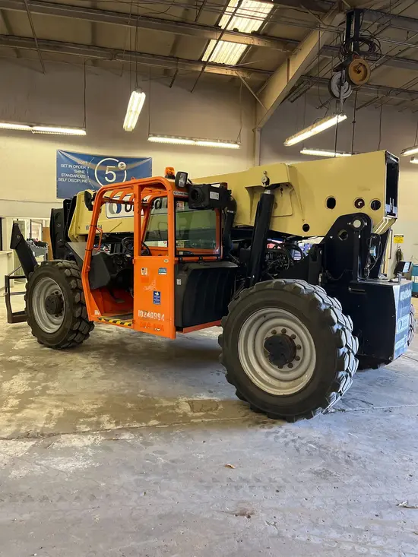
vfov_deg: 67.3
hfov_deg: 53.1
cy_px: 278
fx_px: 418
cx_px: 209
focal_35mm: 26
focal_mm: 5.1
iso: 320
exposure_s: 1/60
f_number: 1.6
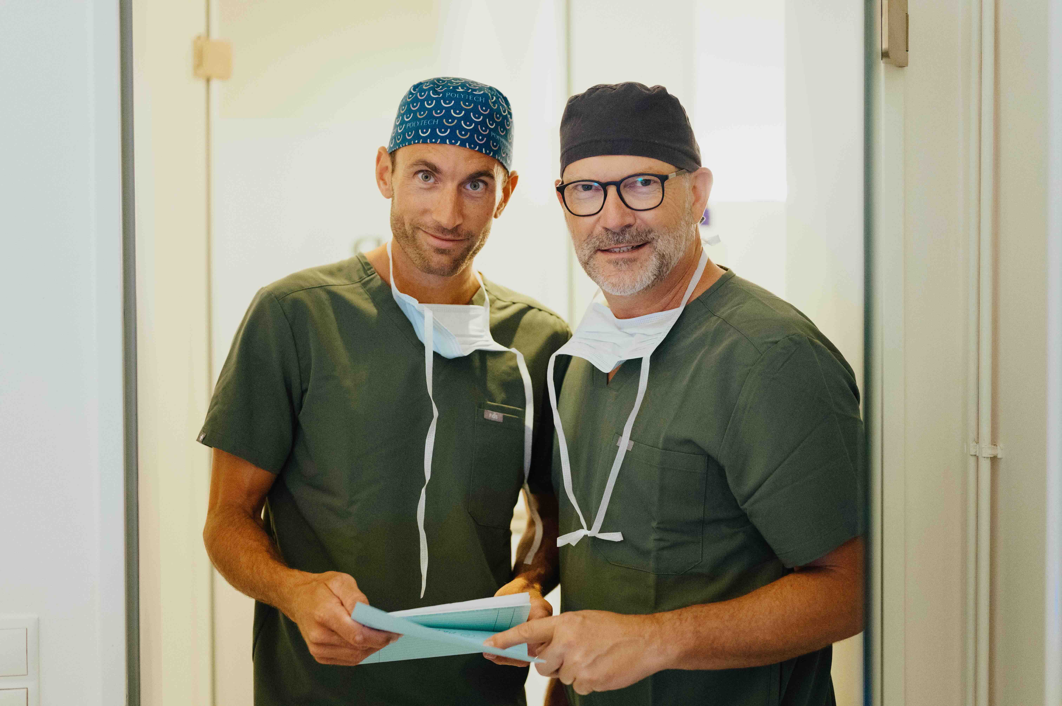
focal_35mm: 50
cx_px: 531
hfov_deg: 39.6
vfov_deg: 27.0
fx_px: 1474
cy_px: 353
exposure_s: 1/400
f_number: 2.2
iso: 5000
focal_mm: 50
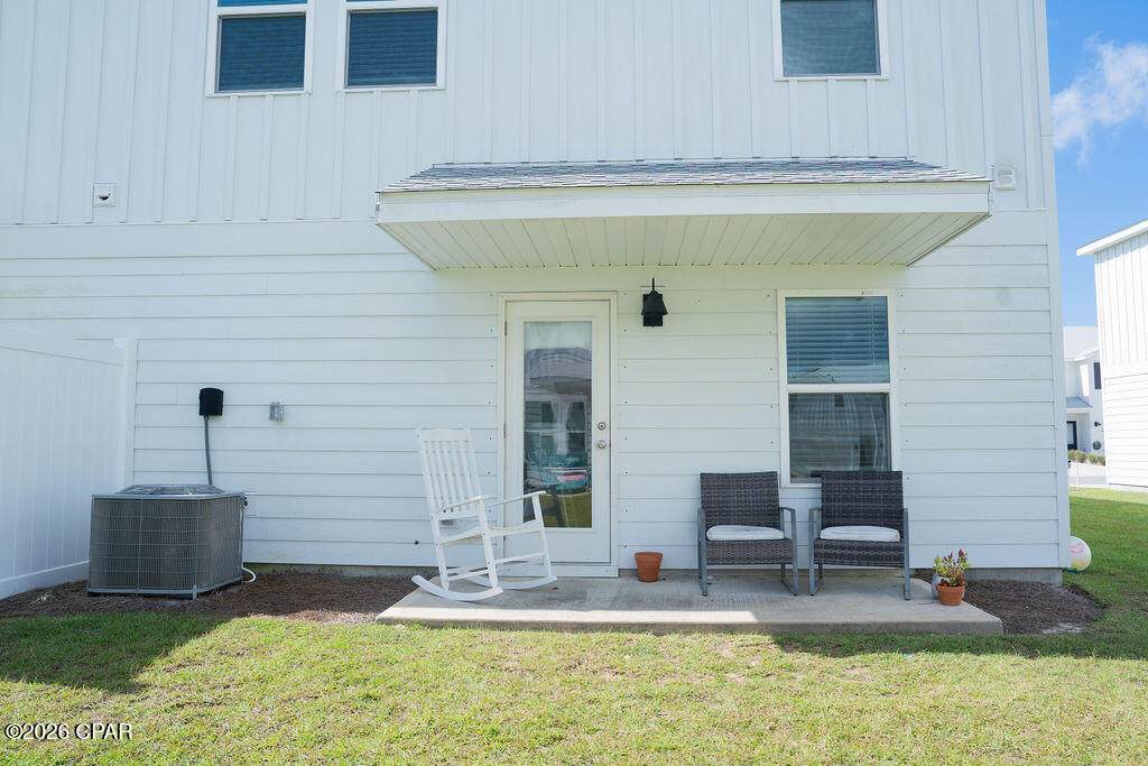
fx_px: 797
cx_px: 574
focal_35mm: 25
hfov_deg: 71.5
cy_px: 383
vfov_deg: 51.3
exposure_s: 1/1000
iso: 250
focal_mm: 25
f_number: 5.6
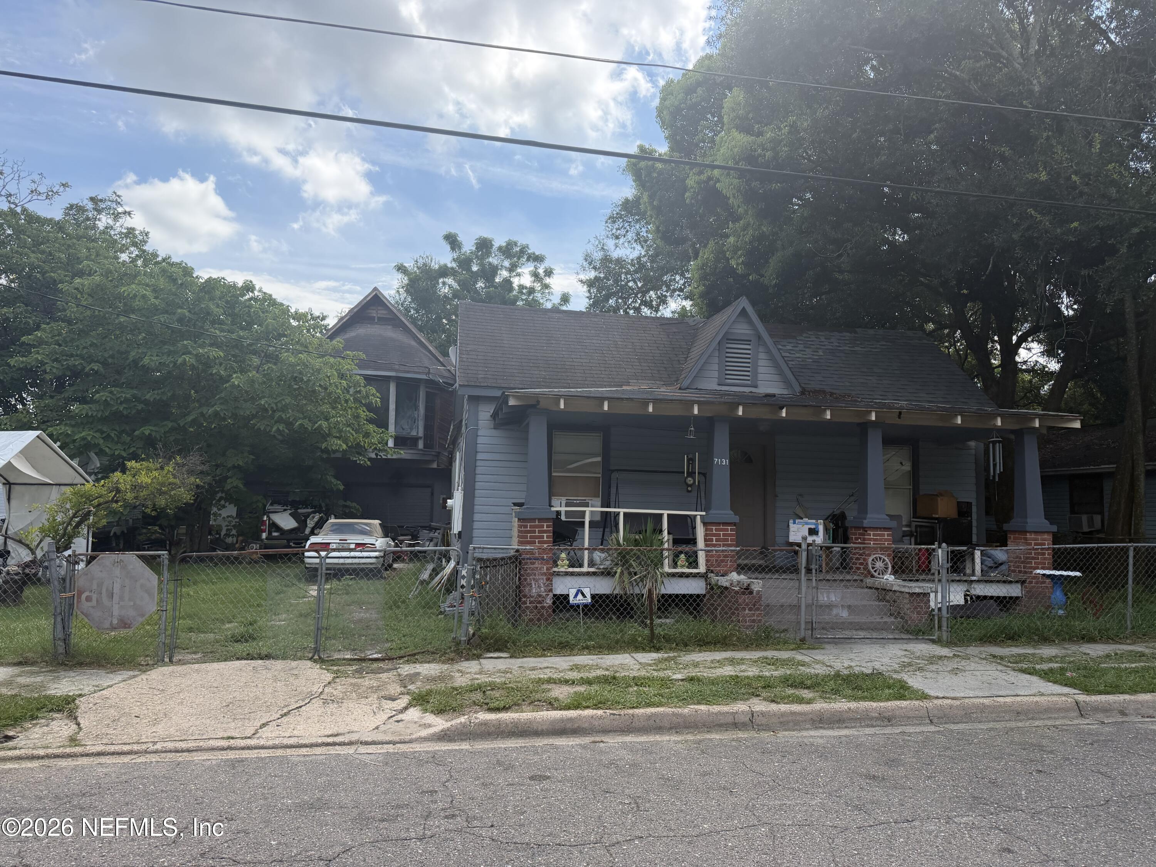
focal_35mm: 24
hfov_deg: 71.6
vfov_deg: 56.8
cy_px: 434
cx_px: 578
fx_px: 801
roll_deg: -1.7
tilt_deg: +2.0
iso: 100
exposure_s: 1/4673
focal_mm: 6.76
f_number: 1.78
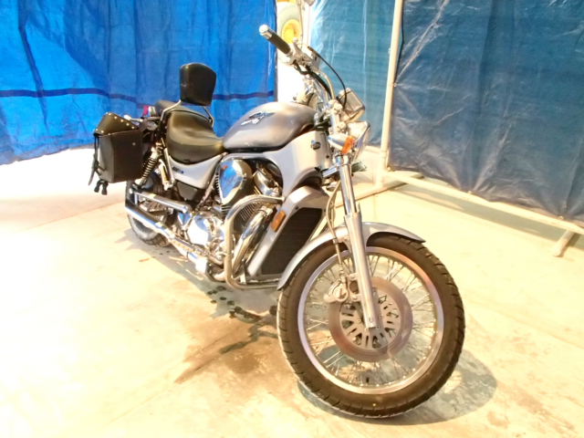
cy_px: 219
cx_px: 292
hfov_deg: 63.4
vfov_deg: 49.7
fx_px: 472
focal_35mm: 28
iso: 2500
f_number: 3.9
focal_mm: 5
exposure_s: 1/30
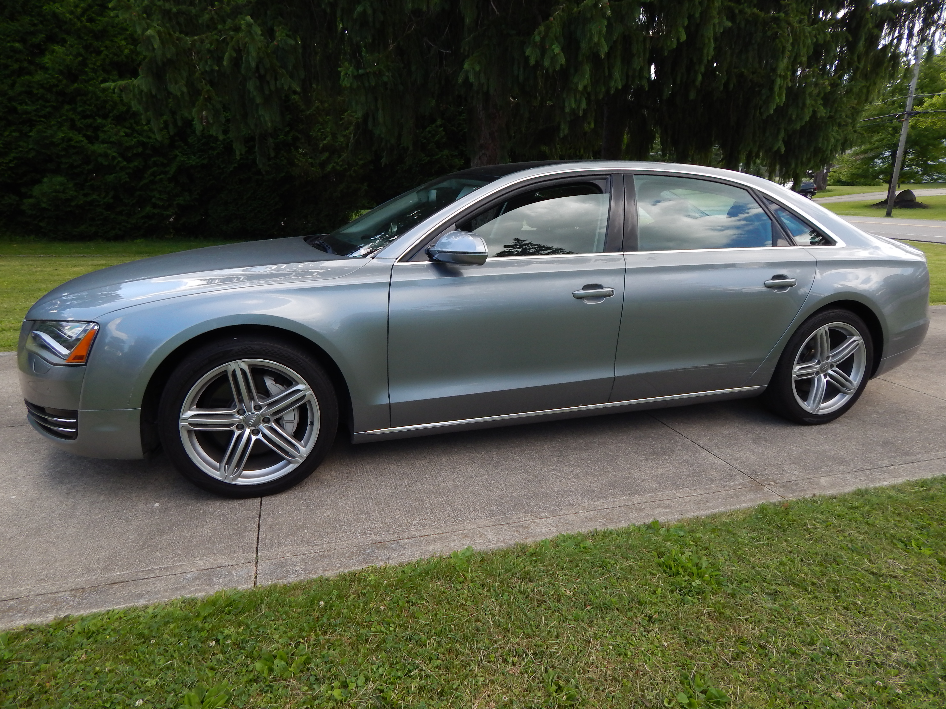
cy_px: 354
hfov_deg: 73.9
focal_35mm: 23
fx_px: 629
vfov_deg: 58.9
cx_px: 473
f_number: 3
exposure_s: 1/320
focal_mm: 4
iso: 125
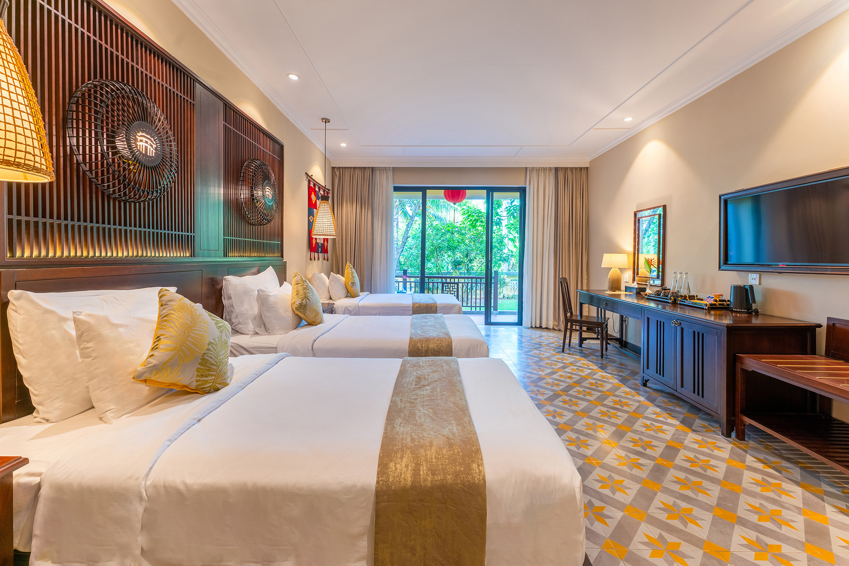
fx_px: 330
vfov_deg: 81.2
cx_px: 424
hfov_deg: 104.2
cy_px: 283
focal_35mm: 14
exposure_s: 1/20
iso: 200
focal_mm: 14
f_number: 8
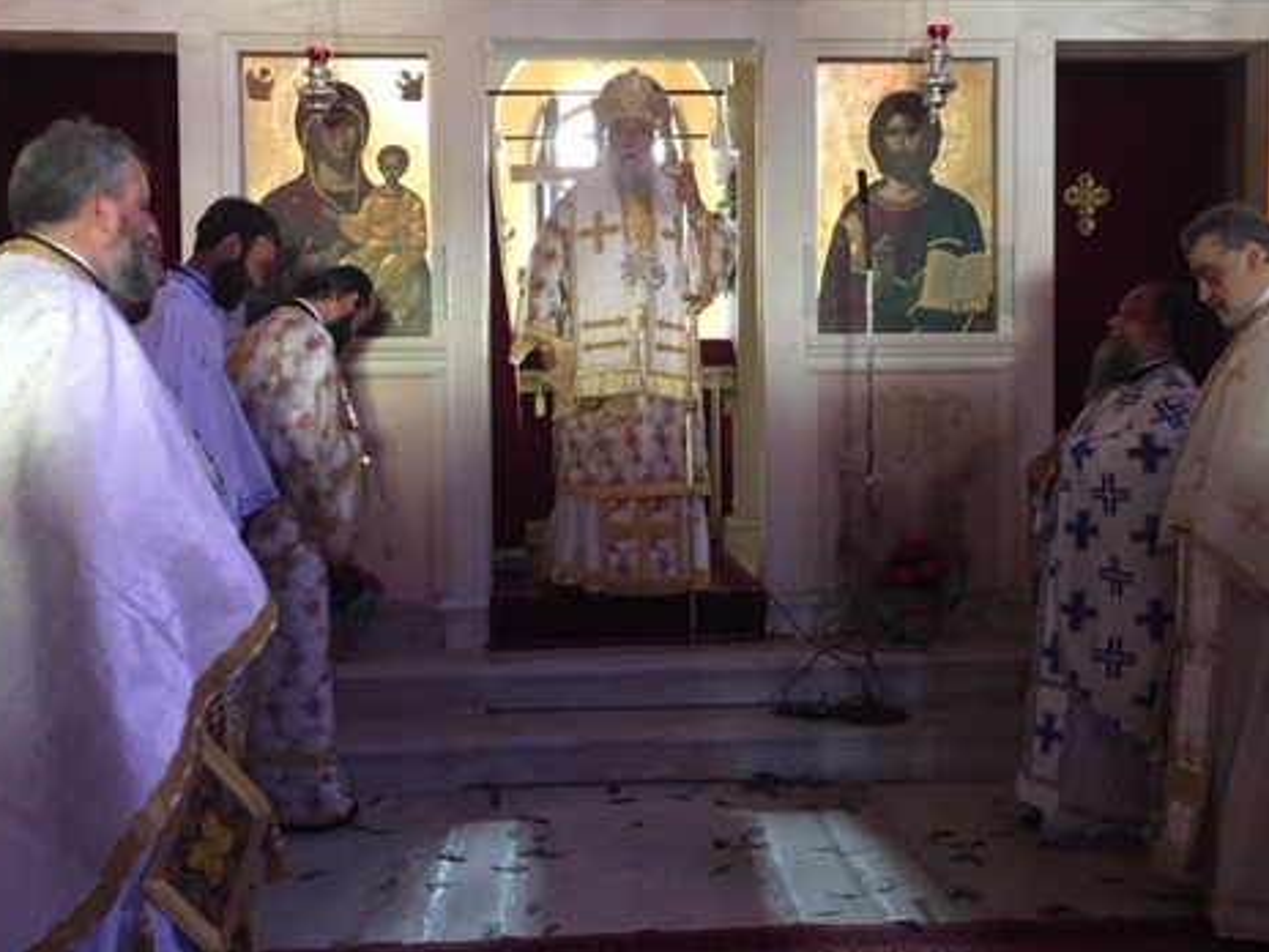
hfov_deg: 46.8
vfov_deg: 35.9
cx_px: 665
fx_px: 1466
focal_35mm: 40
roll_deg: +0.0
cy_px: 429
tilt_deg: -0.6
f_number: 2.2
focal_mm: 4.15
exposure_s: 1/17
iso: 400
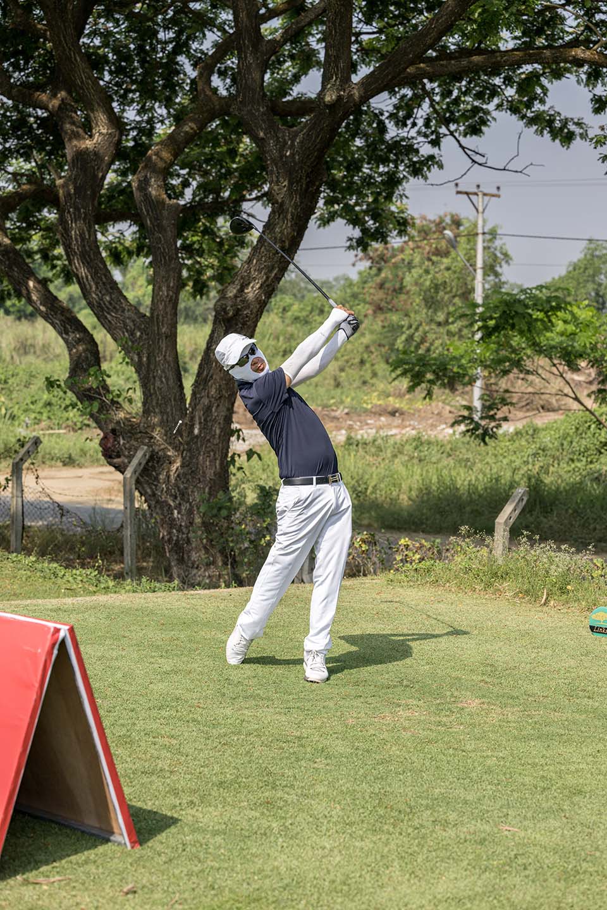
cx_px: 304
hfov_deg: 19.5
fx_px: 1770
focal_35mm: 70
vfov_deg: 28.8
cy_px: 455
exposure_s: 1/2500
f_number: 4
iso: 280
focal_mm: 70
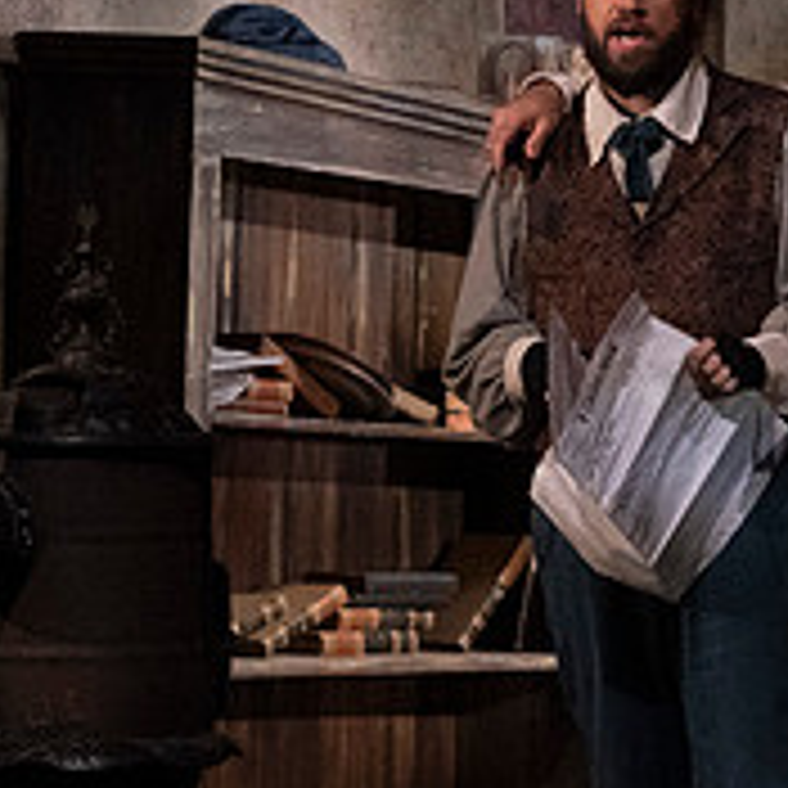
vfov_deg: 3.1
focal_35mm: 564
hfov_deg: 3.1
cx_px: 761
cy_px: 448
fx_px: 14526
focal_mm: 200
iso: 16000
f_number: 11
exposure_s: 1/320
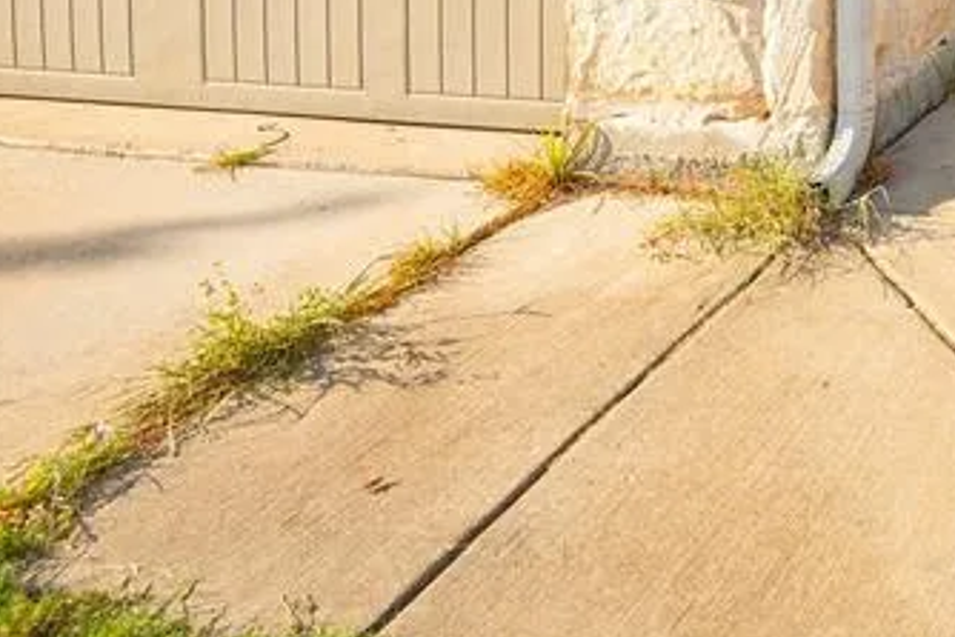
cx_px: 1261
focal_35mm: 49
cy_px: -318
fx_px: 1300
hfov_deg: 30.9
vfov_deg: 22.6
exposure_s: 1/160
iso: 100
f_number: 7.1
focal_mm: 16
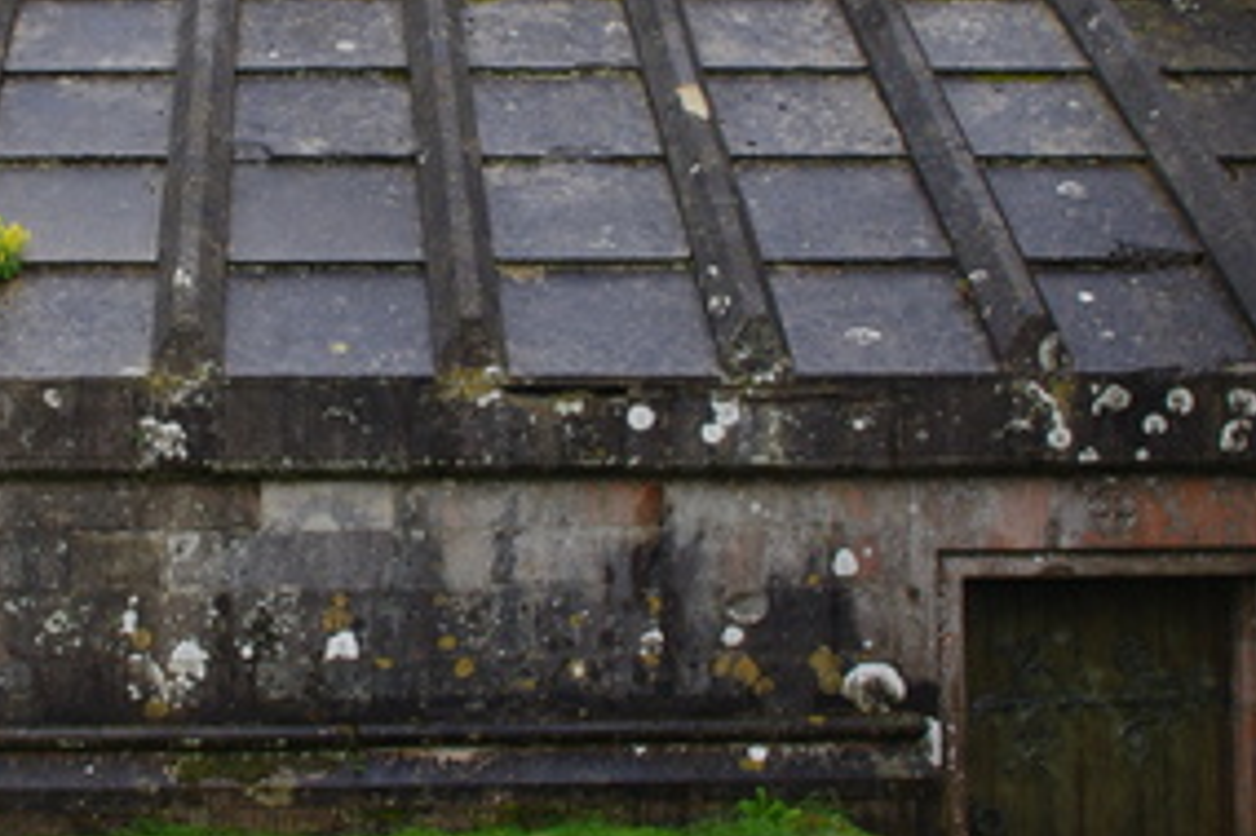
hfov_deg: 34.2
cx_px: 287
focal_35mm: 57
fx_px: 1987
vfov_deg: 23.6
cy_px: 279
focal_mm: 18
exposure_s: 1/100
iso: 400
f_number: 11
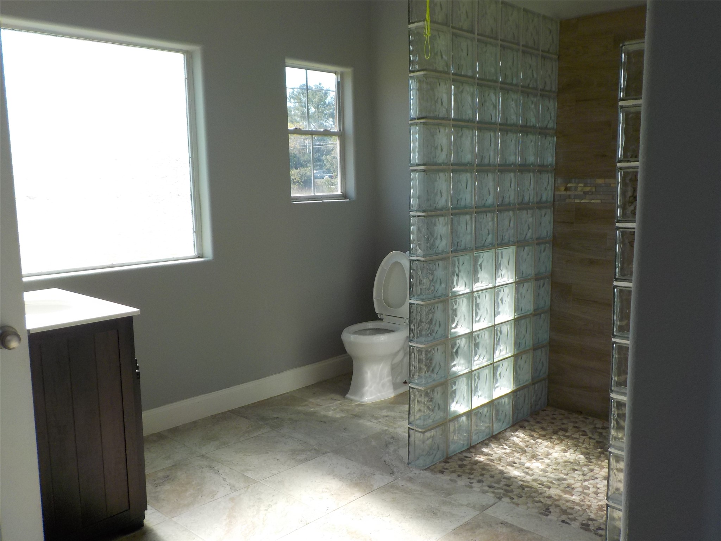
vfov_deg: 46.8
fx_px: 625
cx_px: 360
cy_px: 270
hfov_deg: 60.0
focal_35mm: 30
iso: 125
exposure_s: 1/250
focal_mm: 4.1
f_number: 3.3
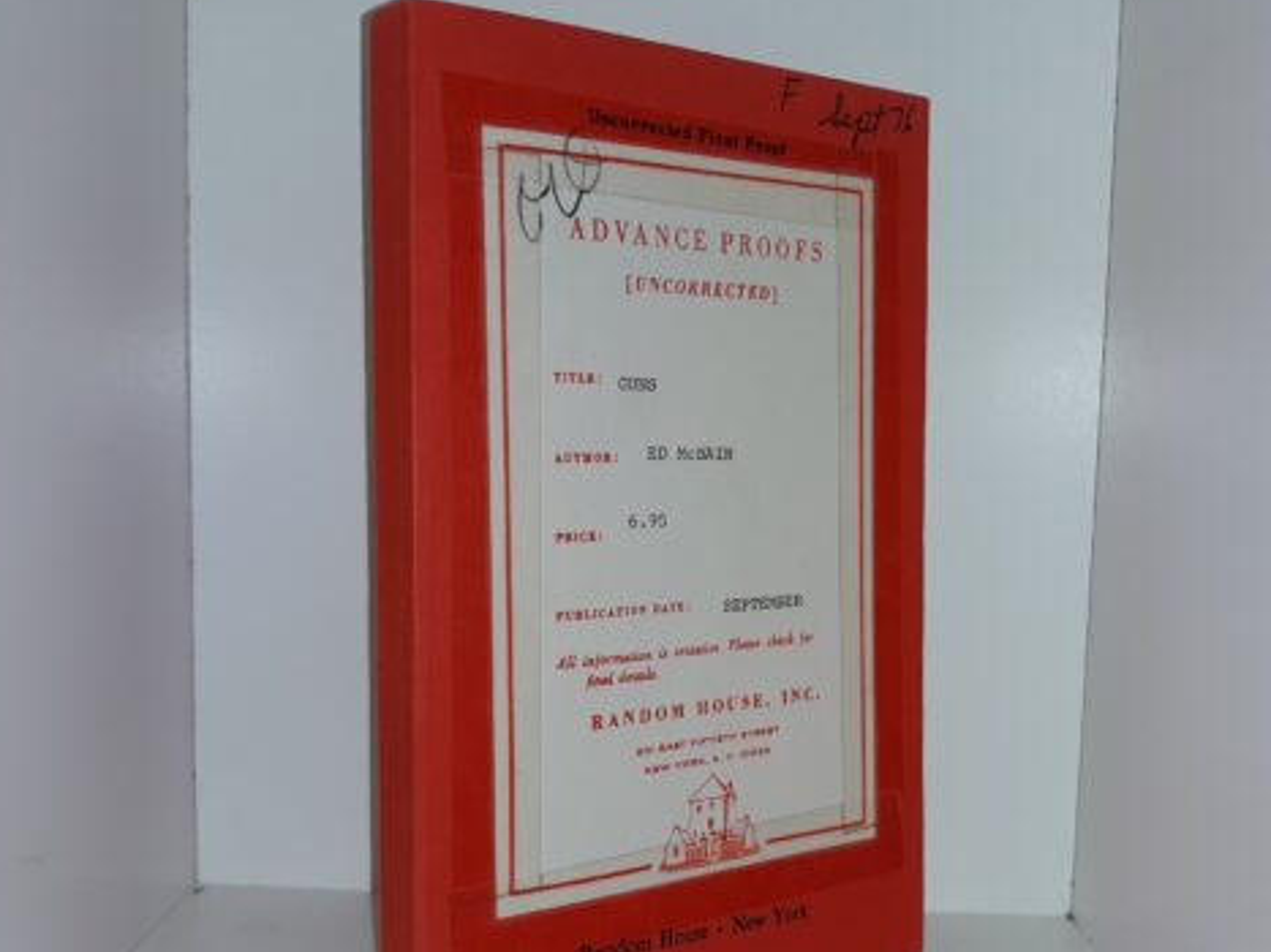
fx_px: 1321
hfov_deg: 51.4
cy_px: 528
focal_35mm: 36
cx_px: 650
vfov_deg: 39.6
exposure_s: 1/211
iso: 40
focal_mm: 3.7
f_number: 1.7
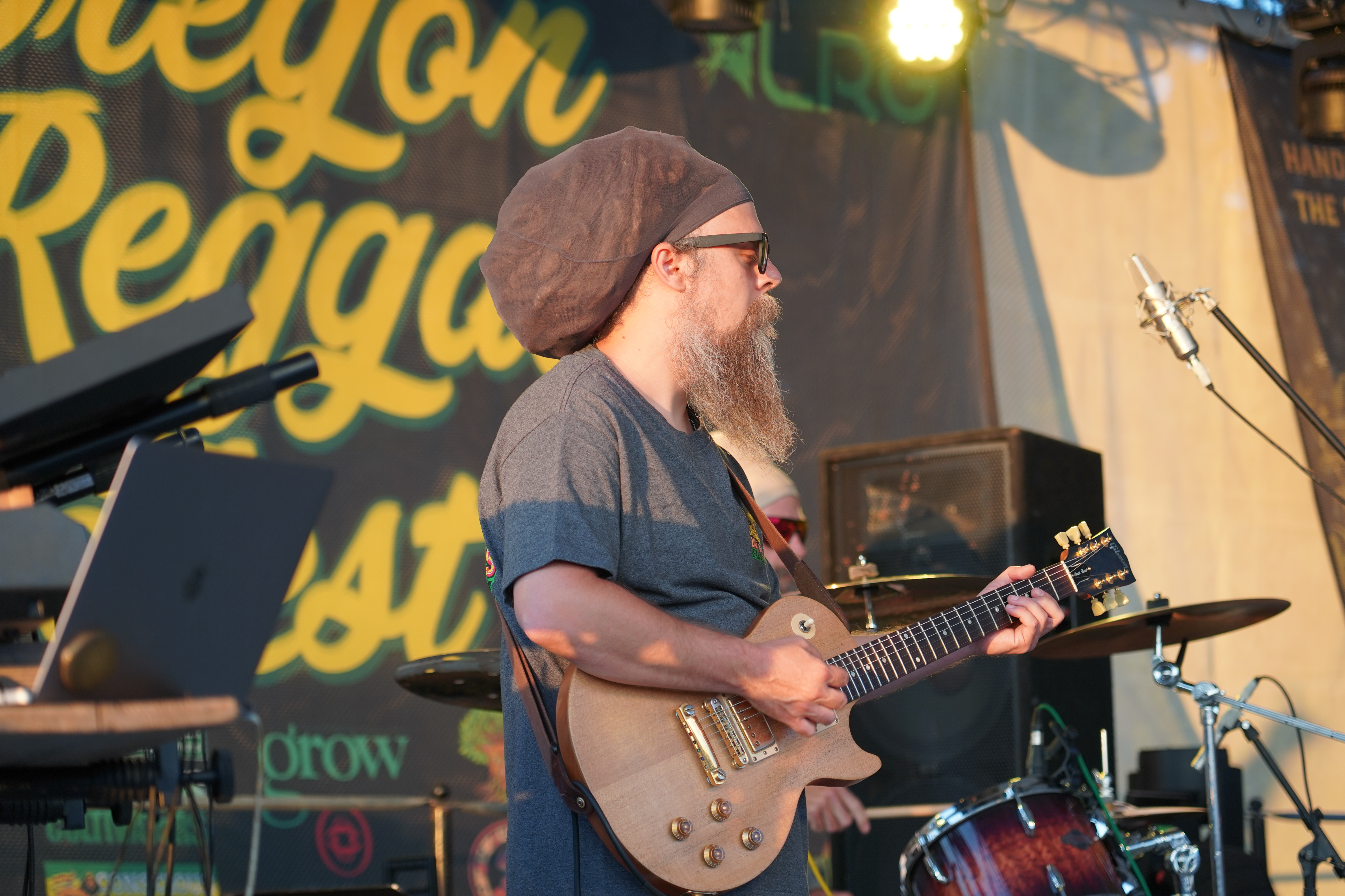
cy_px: 448
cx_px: 672
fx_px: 3923
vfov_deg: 13.0
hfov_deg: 19.5
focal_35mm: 105
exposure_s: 1/160
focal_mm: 105
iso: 320
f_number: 4
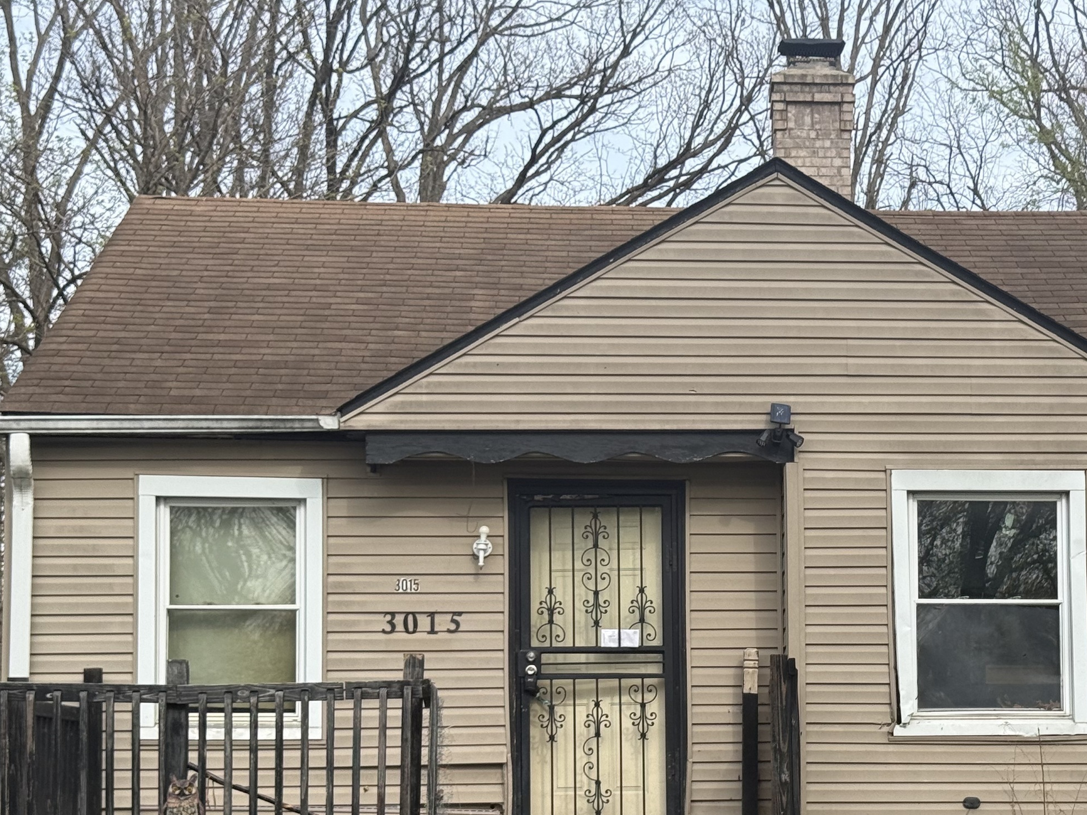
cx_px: 773
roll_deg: +0.3
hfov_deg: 25.8
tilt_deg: +4.3
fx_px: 2355
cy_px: 609
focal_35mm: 75
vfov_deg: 19.5
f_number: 1.78
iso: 64
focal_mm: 6.76
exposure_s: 1/1980
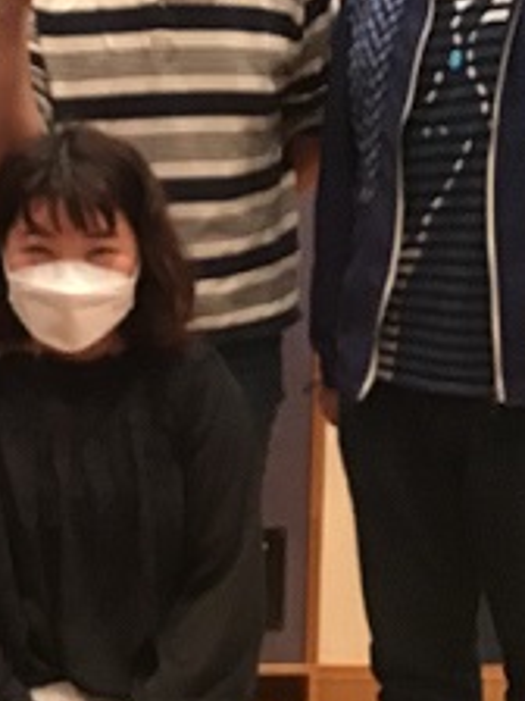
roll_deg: +0.5
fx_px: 1598
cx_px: 58
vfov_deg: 24.7
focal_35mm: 79
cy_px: 382
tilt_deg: -14.6
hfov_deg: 18.4
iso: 320
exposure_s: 1/15
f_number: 2.4
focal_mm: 3.3
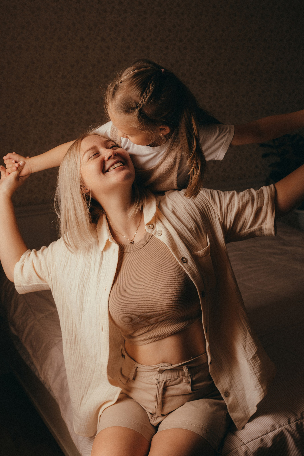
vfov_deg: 46.4
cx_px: 152
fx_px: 532
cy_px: 228
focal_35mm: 42
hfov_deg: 31.9
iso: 400
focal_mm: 28
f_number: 3.5
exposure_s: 1/320
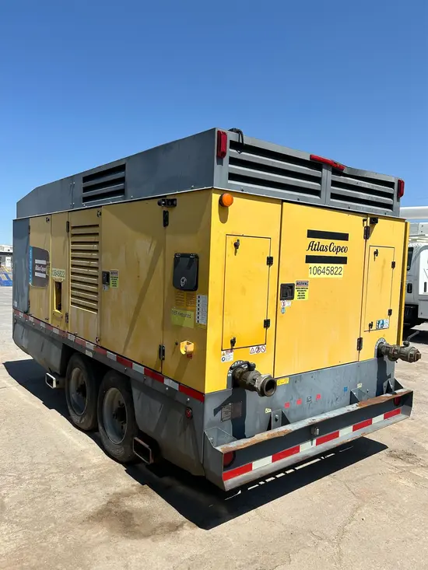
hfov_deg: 53.1
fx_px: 429
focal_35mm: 26
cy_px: 285
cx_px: 214
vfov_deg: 67.3
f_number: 1.5
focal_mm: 5.7
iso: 50
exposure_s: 1/4831
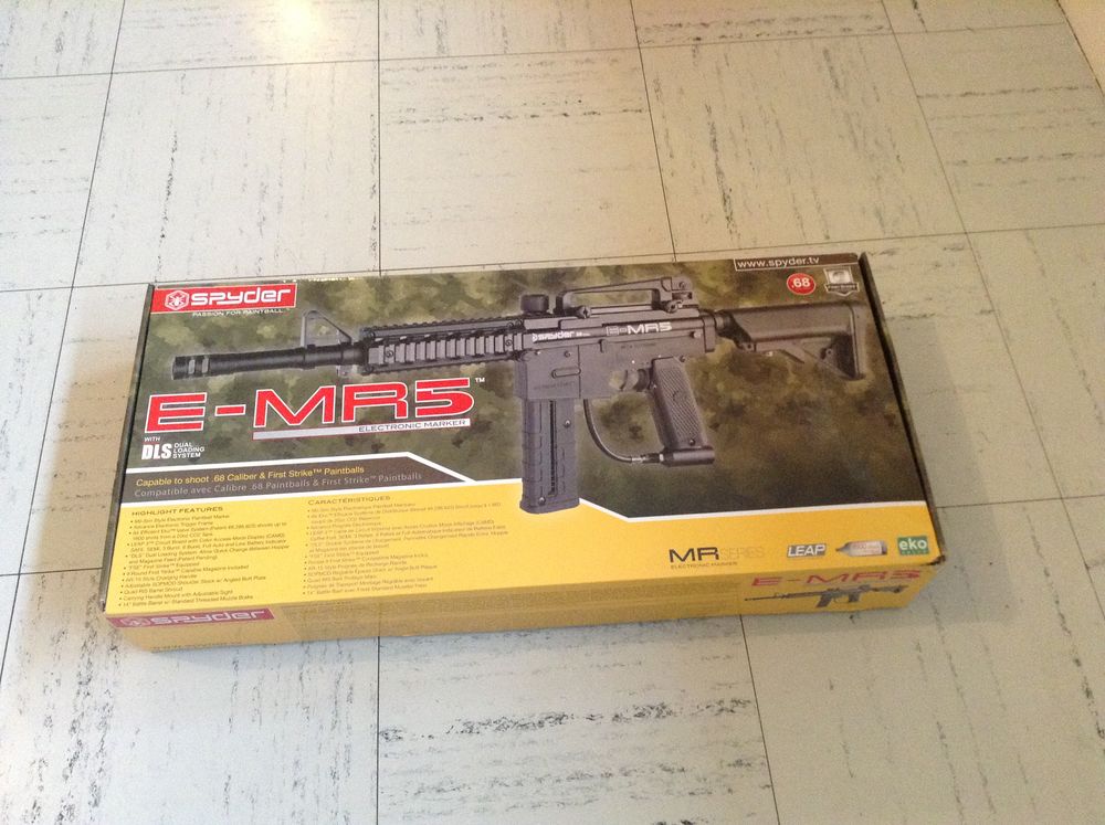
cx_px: 552
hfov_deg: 55.4
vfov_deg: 42.8
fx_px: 1052
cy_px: 412
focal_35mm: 33
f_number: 2.4
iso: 250
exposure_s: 1/20
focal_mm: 3.3
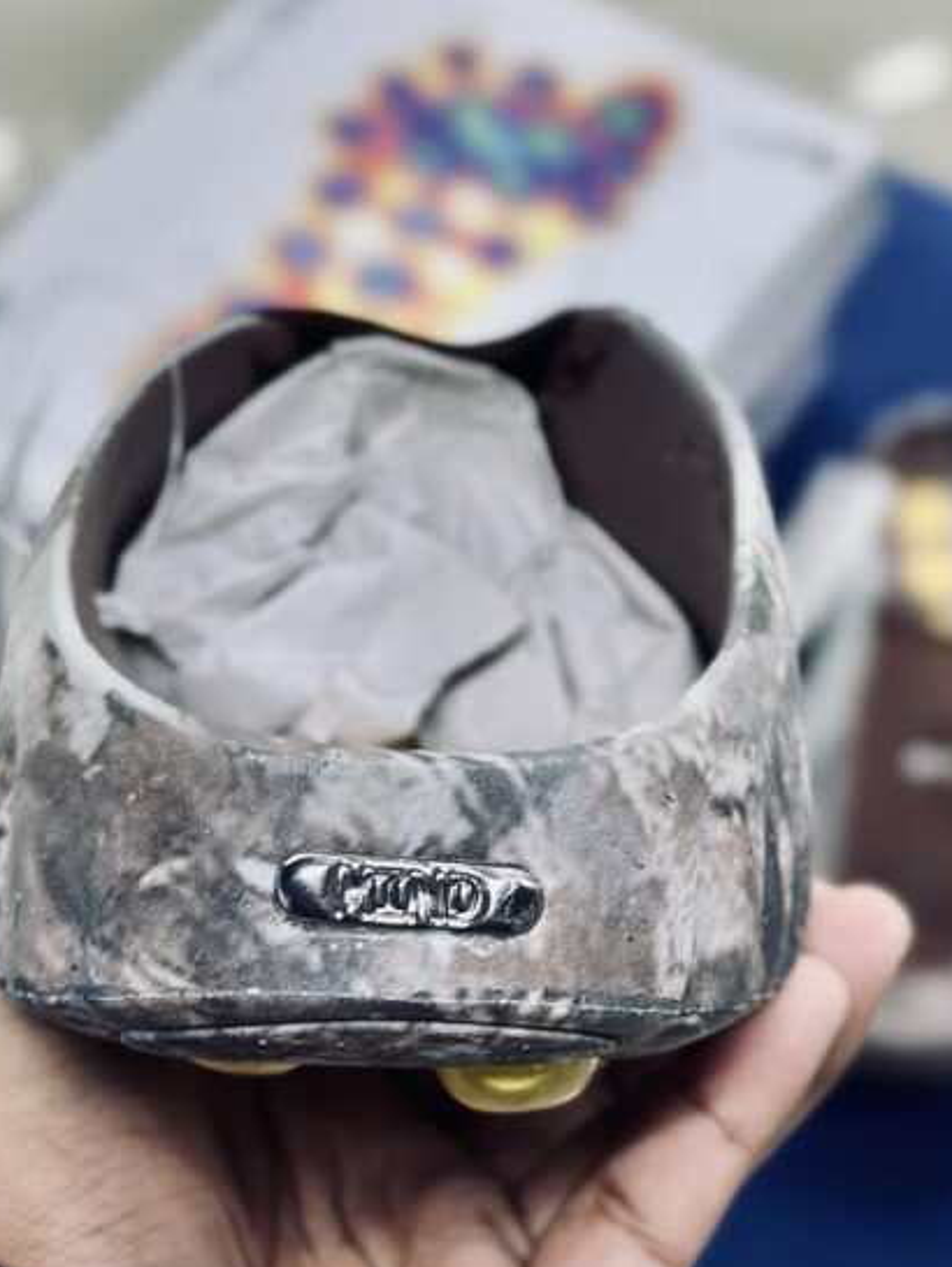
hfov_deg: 18.0
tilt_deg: -53.9
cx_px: 413
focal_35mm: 82
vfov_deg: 23.8
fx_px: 3005
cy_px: 746
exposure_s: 1/100
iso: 64
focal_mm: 6.86
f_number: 1.78
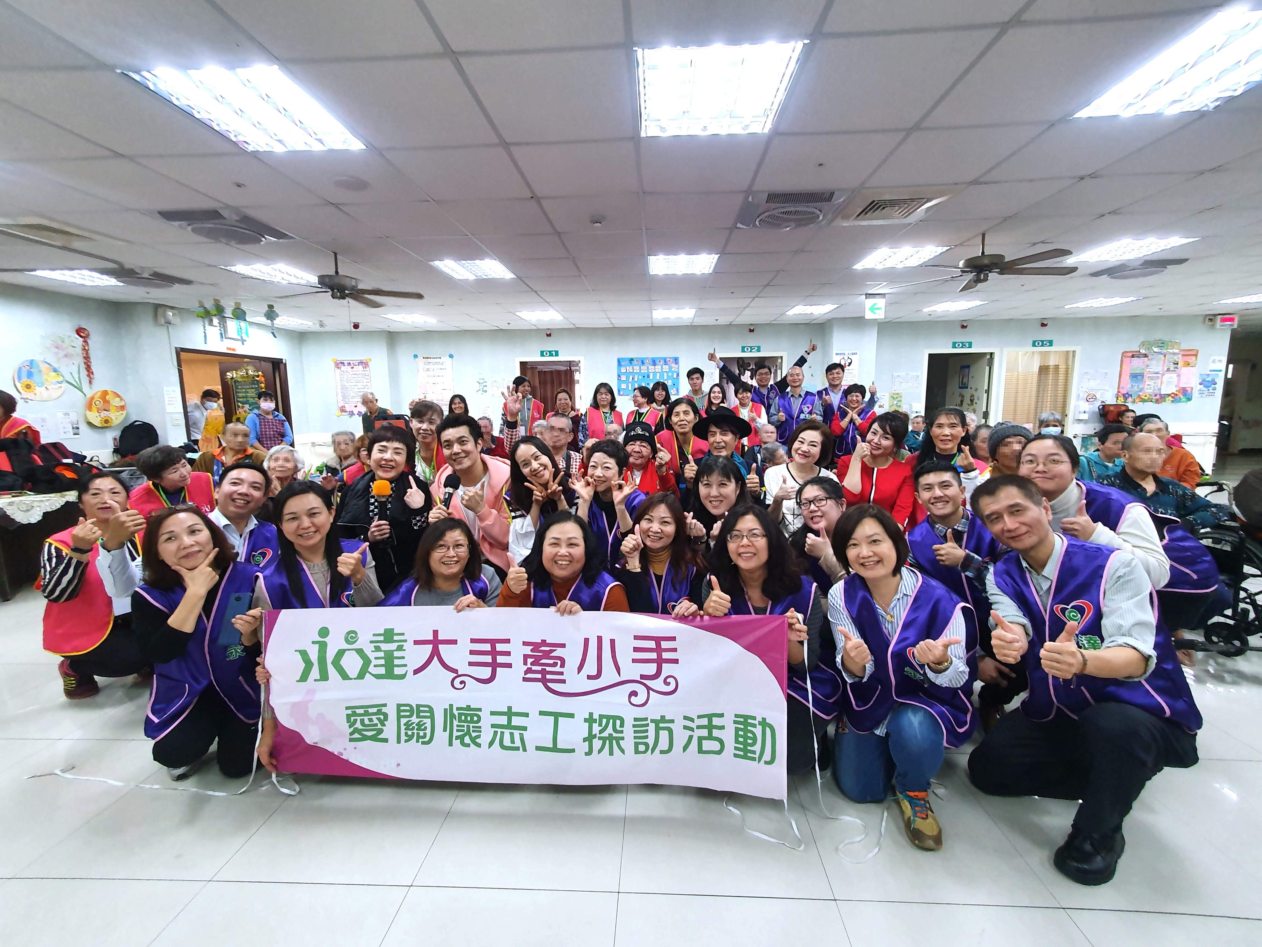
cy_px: 474
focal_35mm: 13
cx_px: 631
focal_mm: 1.8
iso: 250
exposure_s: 1/60
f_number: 2.2
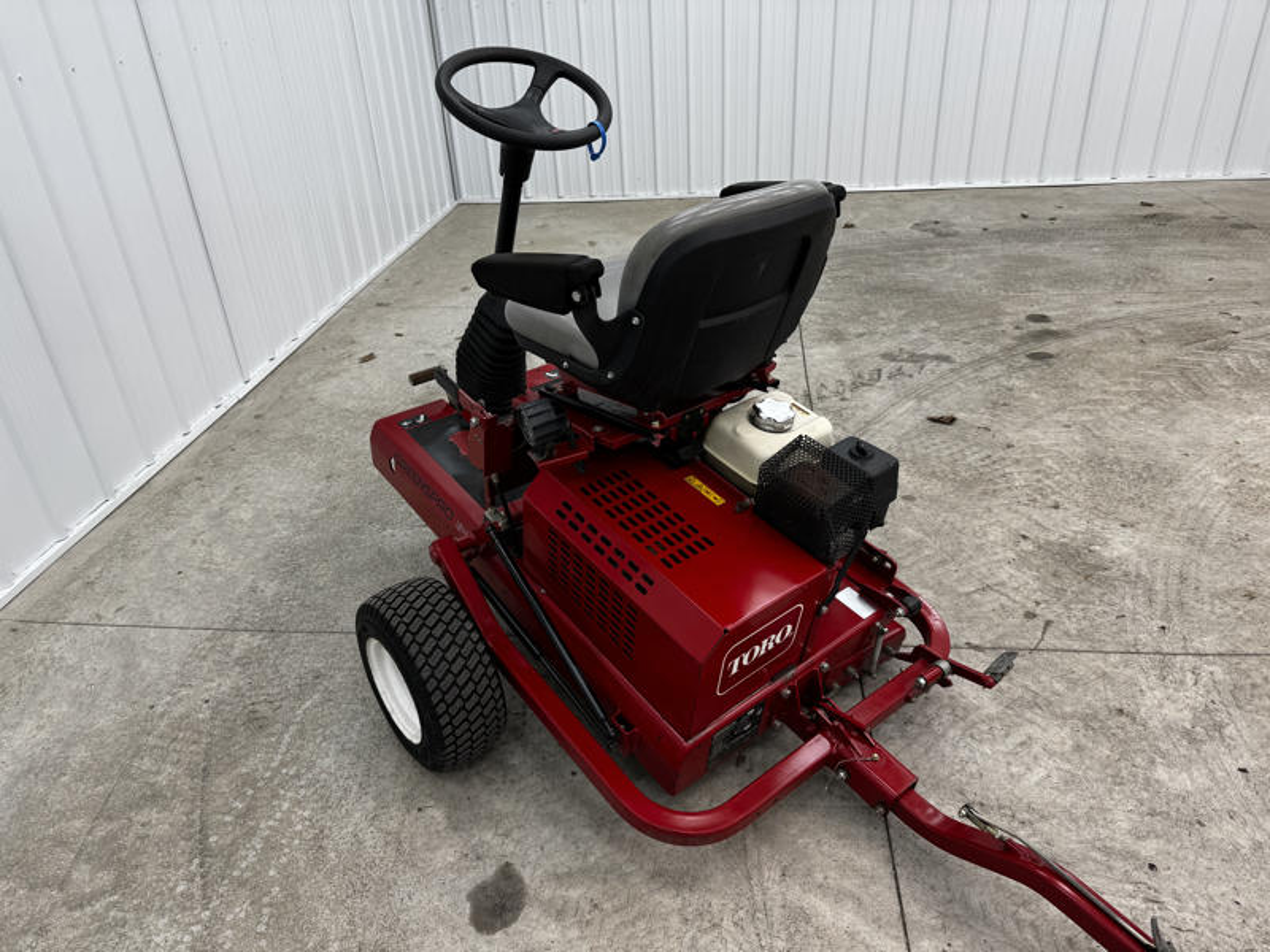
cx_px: 635
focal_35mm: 24
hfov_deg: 71.6
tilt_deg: -30.0
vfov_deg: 56.8
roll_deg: +2.6
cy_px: 476
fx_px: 881
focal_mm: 6.76
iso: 80
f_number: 1.78
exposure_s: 1/120
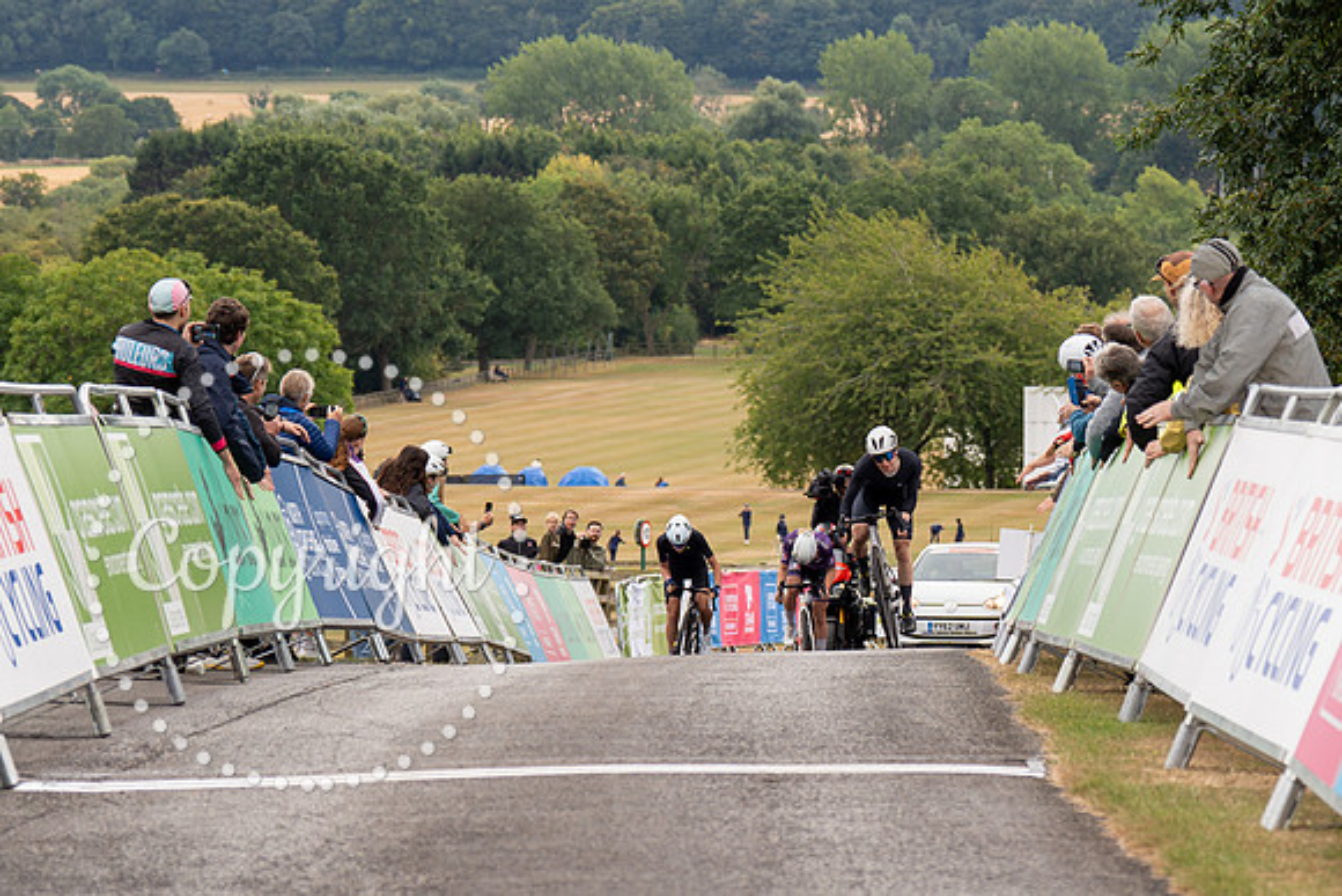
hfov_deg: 10.8
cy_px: 305
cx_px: 888
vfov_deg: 7.2
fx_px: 7075
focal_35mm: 190
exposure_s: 1/1000
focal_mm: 85
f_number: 3.5
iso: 250
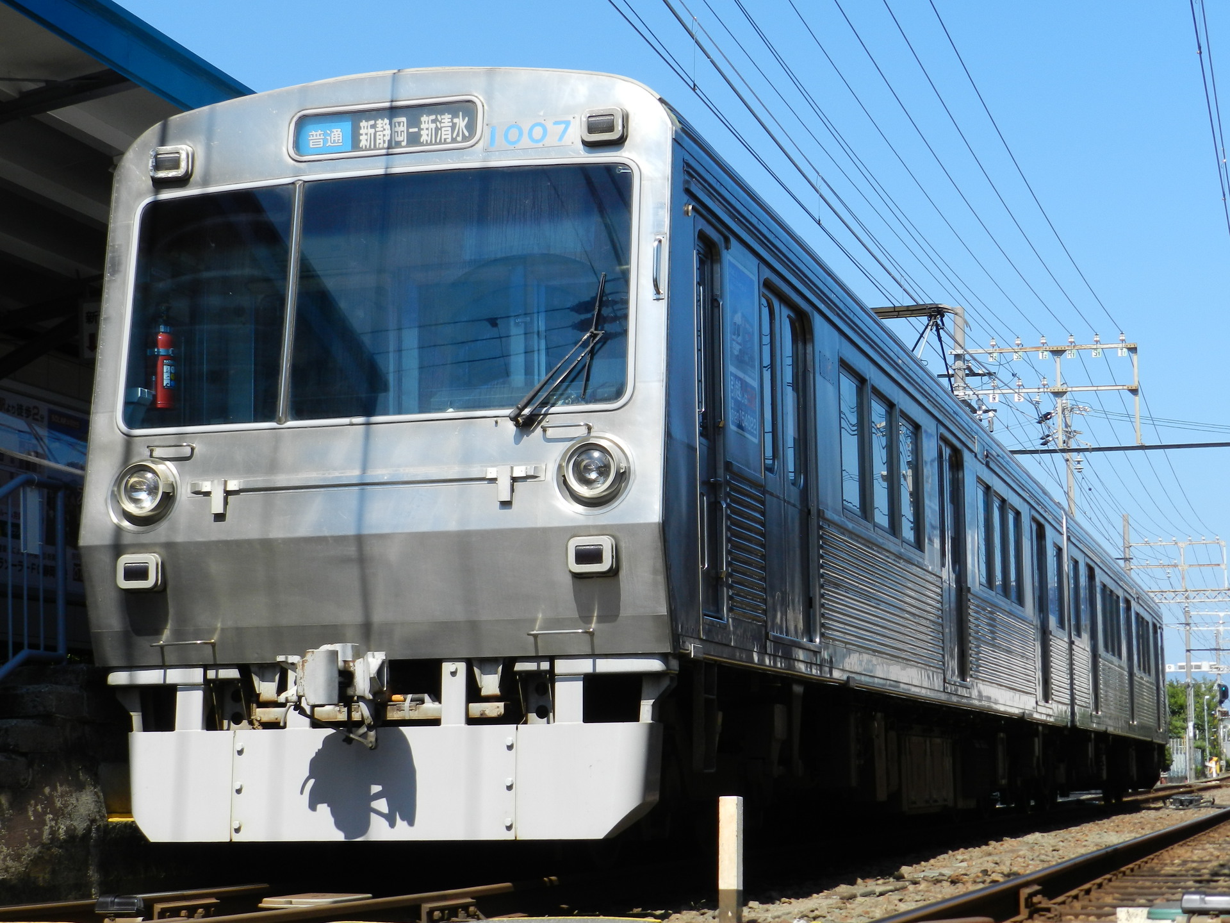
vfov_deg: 21.6
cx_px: 615
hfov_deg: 28.6
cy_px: 462
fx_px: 2416
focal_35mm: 68
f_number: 4.7
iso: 160
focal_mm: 12.1
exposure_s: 1/800
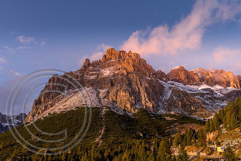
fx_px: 241
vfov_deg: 36.9
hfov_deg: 53.1
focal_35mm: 36
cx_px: 120
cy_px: 80
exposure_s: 1/80
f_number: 5
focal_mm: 24
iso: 100
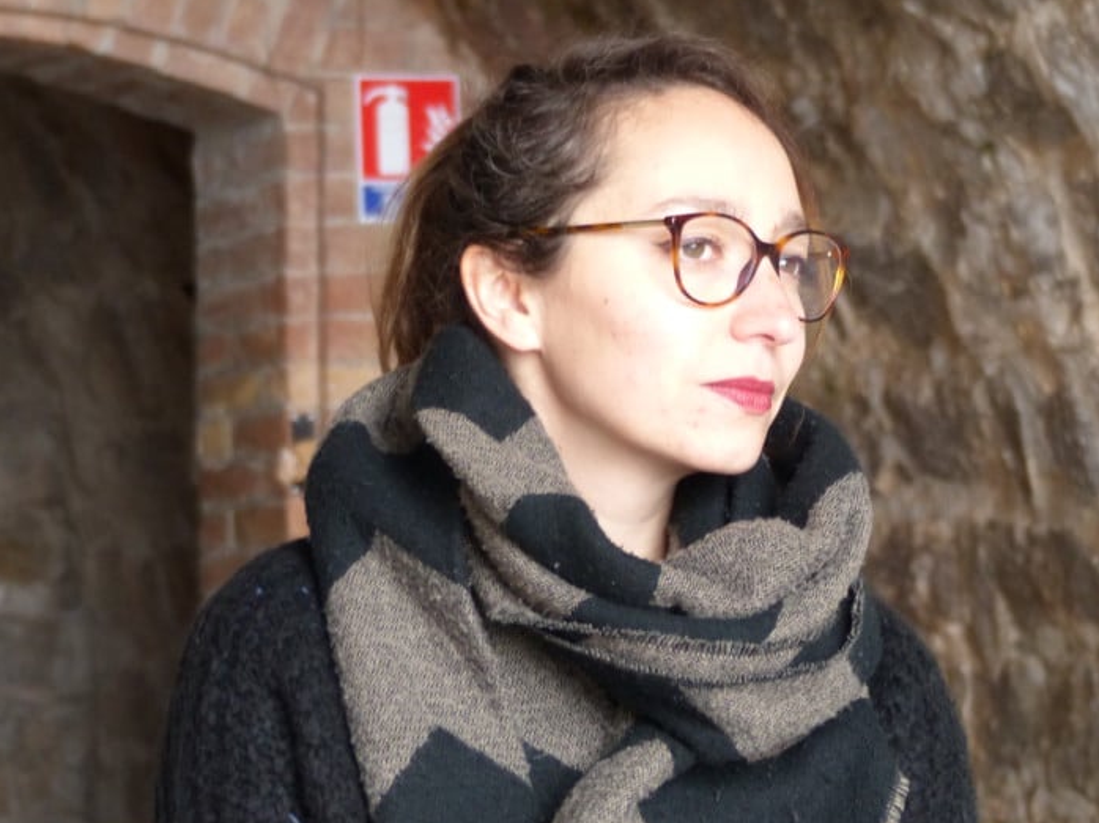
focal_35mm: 215
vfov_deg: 6.9
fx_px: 6824
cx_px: 756
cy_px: 471
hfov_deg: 9.2
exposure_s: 1/80
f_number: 2.8
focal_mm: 27
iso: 250
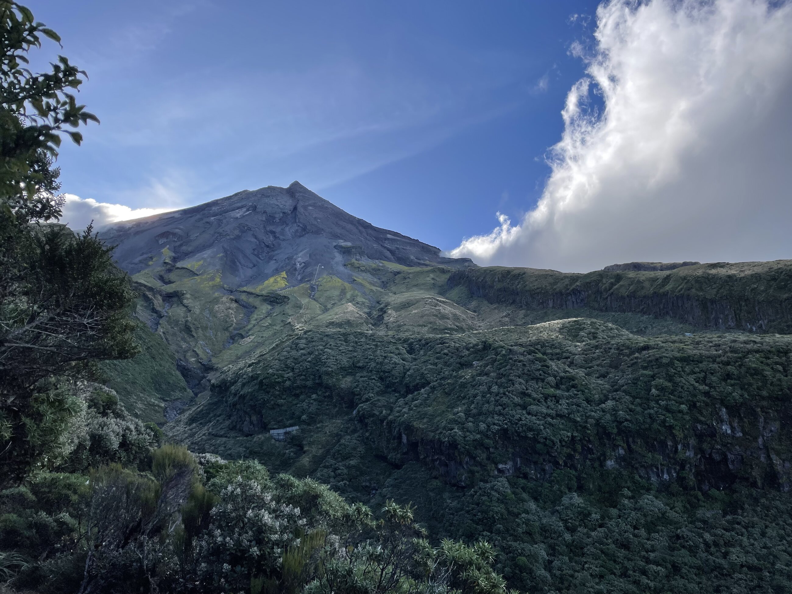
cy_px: 297
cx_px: 396
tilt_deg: +17.4
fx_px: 595
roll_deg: +1.0
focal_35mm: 26
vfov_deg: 53.1
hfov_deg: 67.3
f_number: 1.6
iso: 32
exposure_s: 1/2398
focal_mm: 4.2
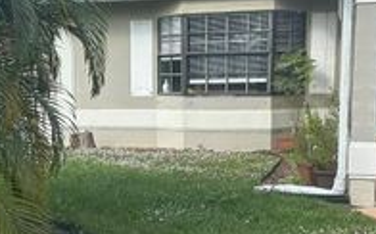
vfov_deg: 19.8
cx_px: 148
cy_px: 170
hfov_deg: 31.5
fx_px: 665
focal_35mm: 65
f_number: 1.78
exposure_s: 1/2252
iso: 80
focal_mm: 6.86
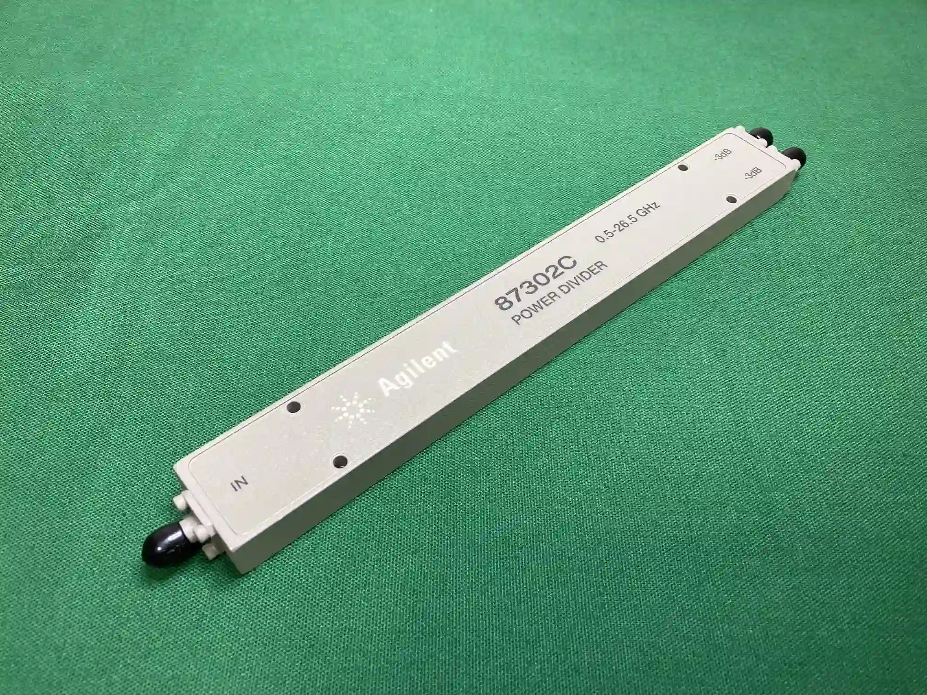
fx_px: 750
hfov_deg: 63.4
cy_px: 348
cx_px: 464
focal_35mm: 28
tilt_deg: -51.9
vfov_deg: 49.7
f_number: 1.8
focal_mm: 3.99
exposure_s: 1/50
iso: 50
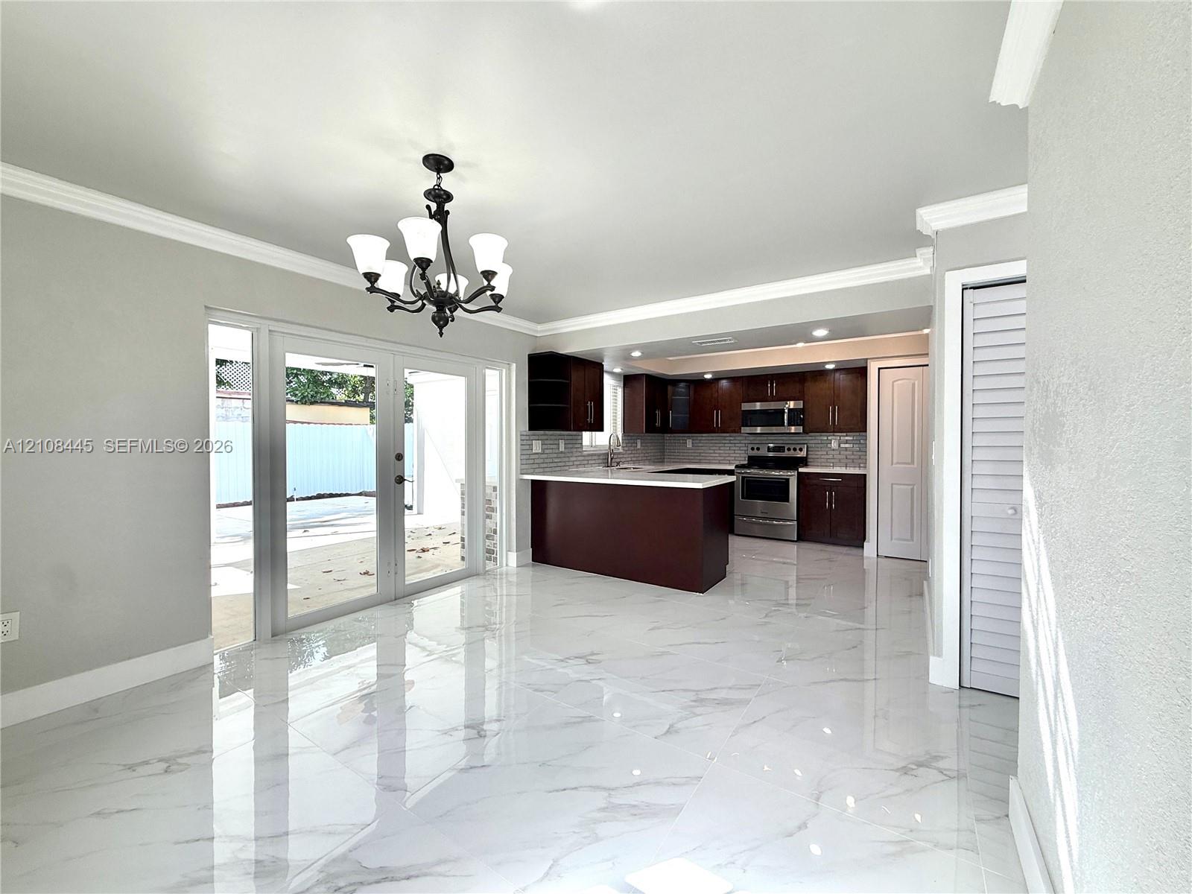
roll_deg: +0.9
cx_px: 596
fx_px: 482
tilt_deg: -1.1
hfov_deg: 102.1
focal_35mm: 14
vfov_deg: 85.7
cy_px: 447
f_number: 2.2
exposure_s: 1/132
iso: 40
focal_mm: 2.22
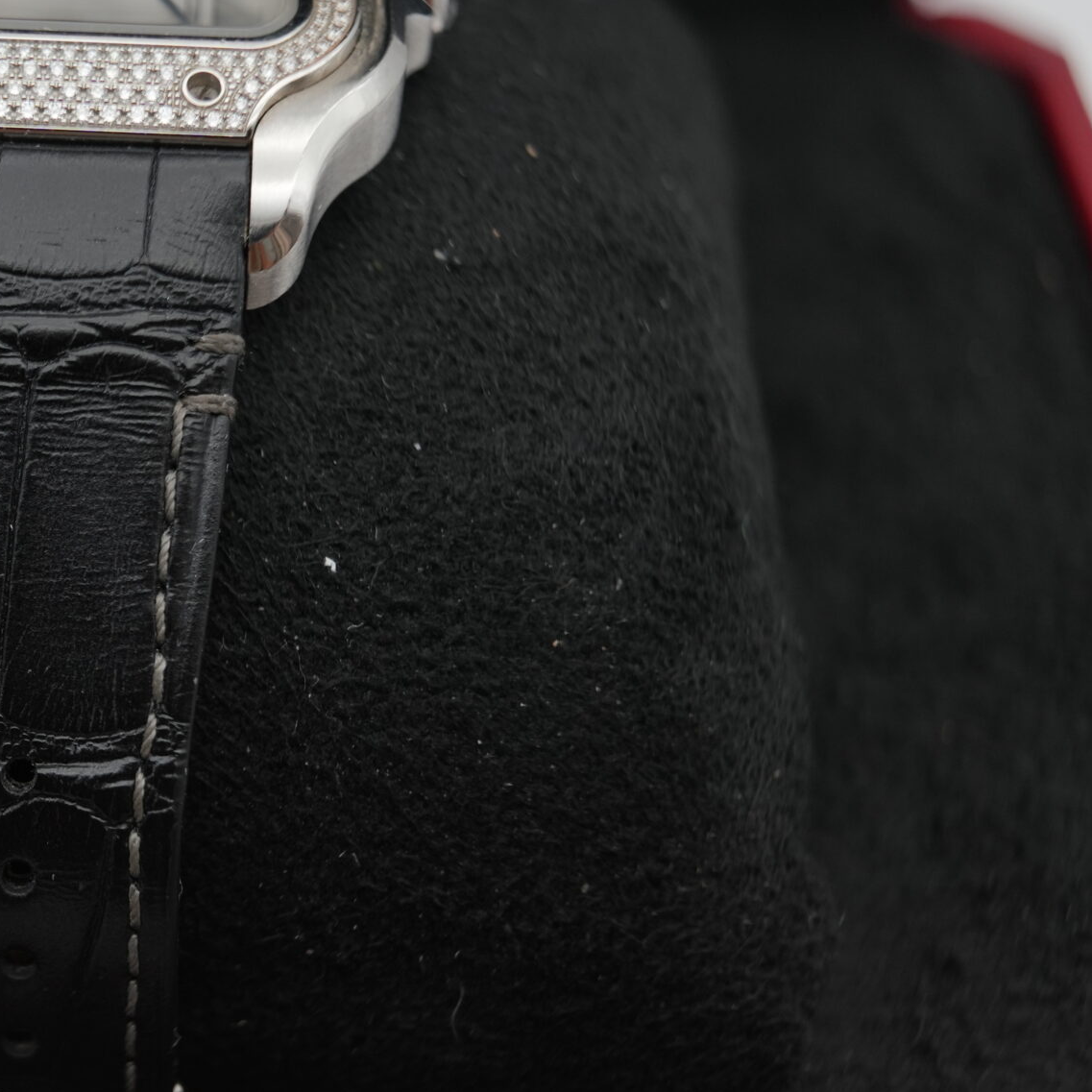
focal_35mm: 67
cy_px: 586
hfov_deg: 24.4
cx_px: -43
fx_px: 2391
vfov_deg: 25.7
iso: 400
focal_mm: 35
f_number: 5
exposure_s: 1/250
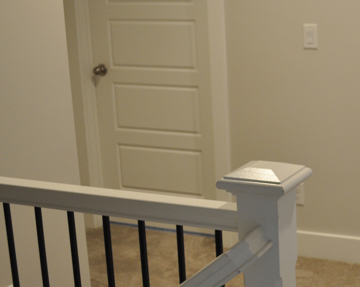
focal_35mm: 68
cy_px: 126
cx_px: 355
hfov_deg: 26.5
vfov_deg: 22.5
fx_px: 724
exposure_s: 1/60
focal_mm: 22
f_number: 4
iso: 720
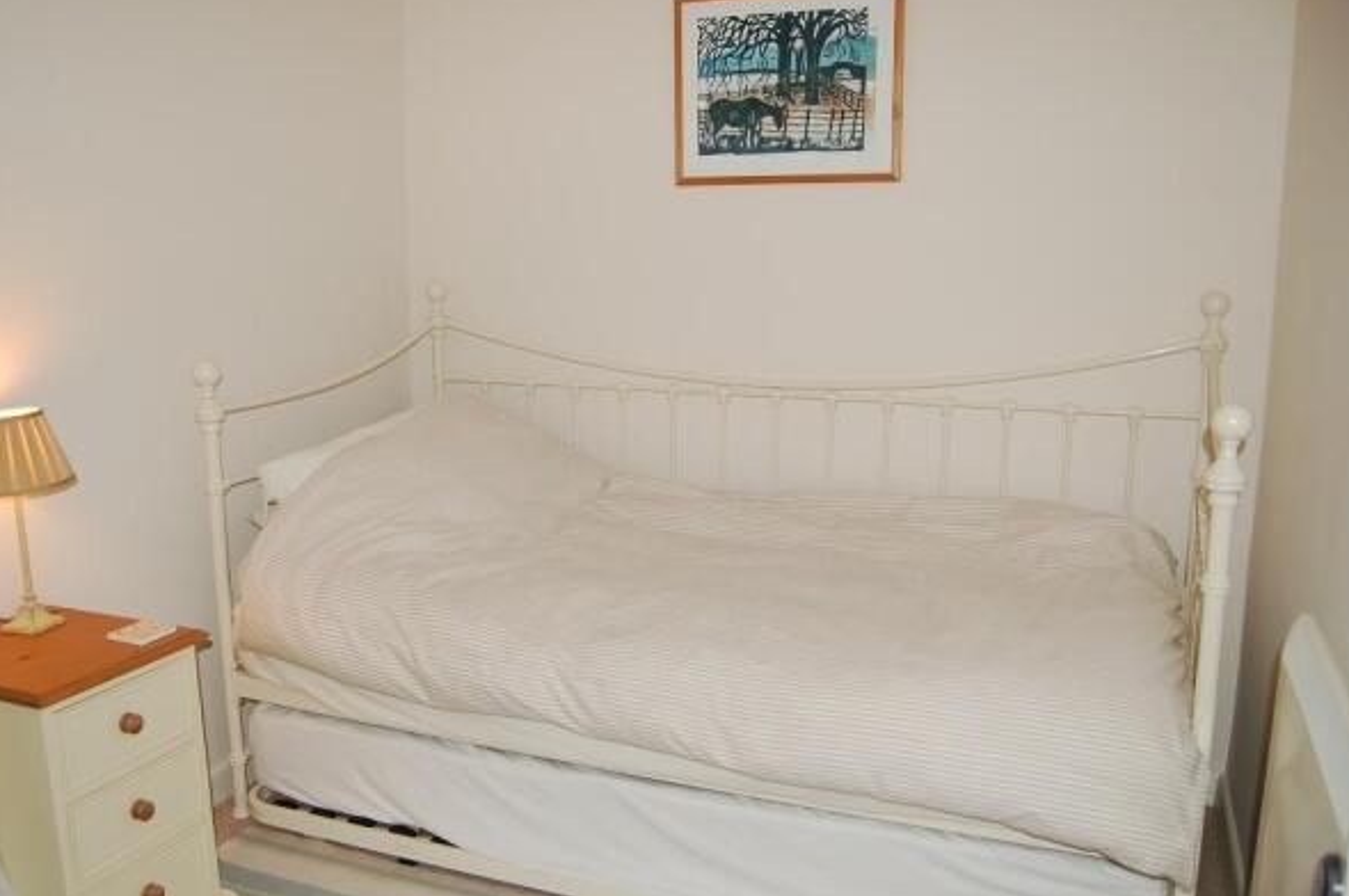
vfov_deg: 43.5
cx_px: 633
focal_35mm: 30
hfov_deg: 61.9
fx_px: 1123
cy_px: 445
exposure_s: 1/60
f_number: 3.5
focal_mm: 18
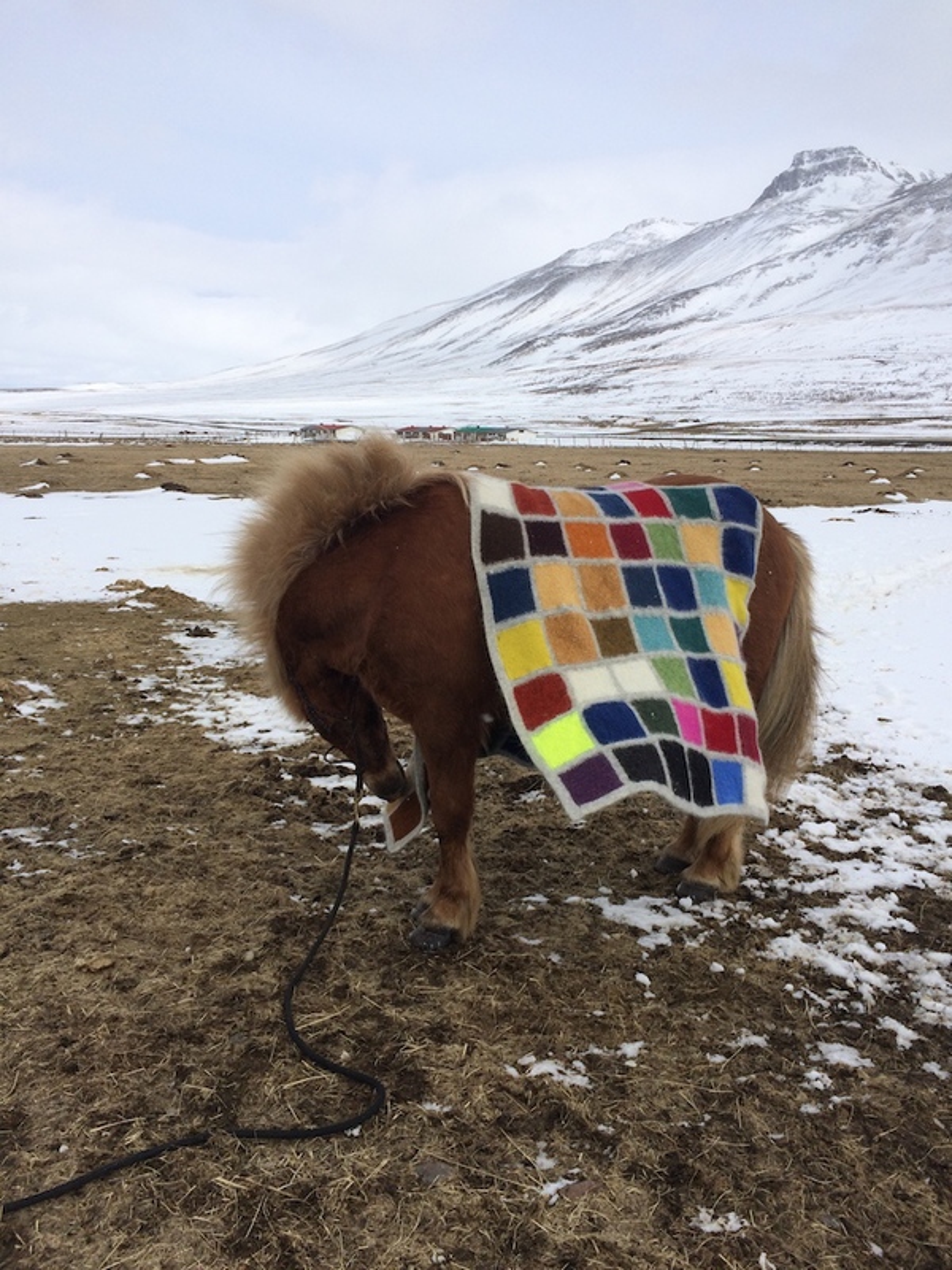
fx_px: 1063
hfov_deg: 48.2
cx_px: 476
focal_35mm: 29
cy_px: 635
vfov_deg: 61.7
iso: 32
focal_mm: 4.15
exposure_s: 1/3165
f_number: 2.2
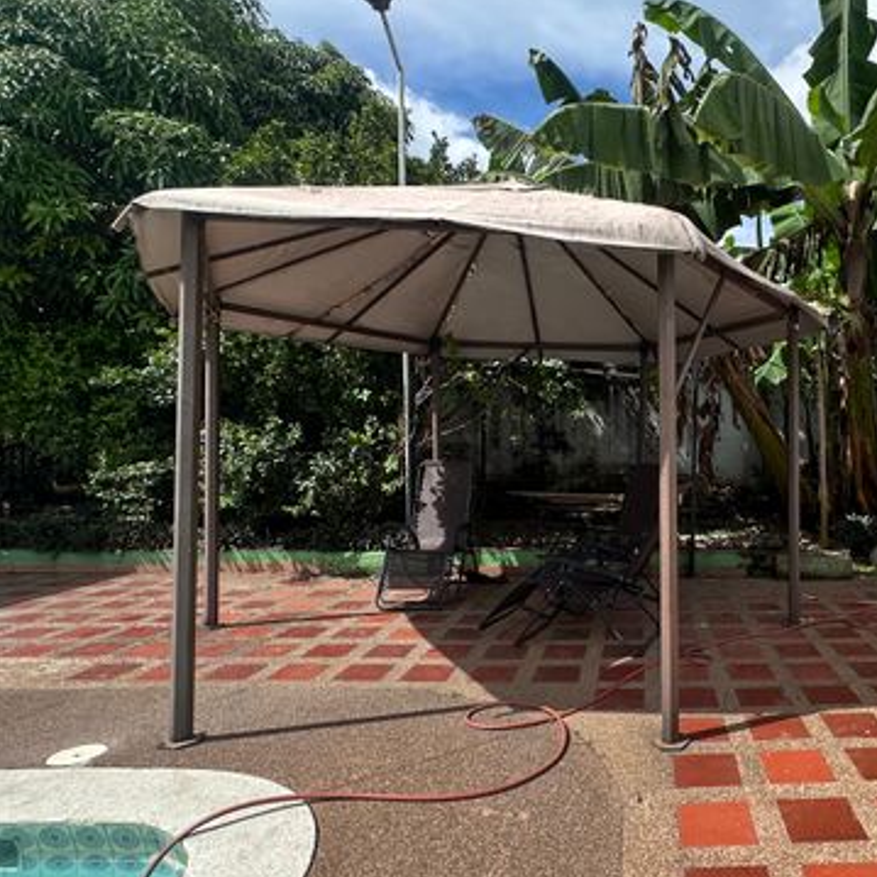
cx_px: 656
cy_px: 440
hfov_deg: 63.4
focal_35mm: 23
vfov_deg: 67.3
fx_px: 659
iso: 40
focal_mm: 2.22
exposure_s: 1/785
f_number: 2.2
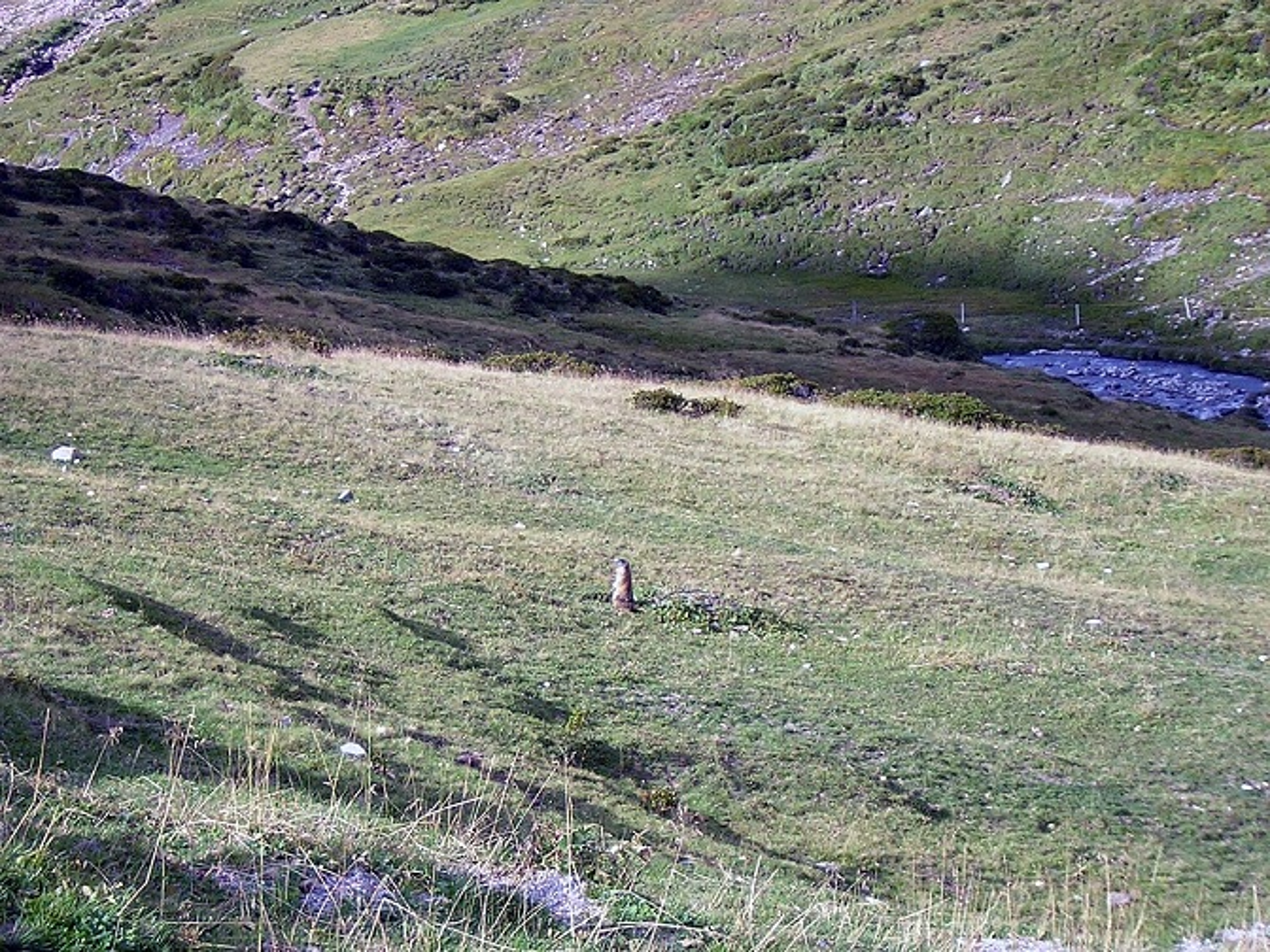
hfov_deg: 18.2
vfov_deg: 13.7
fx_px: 3962
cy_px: 476
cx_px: 635
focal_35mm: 108
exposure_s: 1/119
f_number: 4.7
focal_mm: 14.1
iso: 100
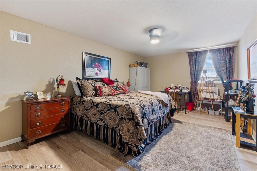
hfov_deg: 96.7
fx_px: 114
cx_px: 128
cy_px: 86
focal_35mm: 16
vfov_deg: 73.8
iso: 250
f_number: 9
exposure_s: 10
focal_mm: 16
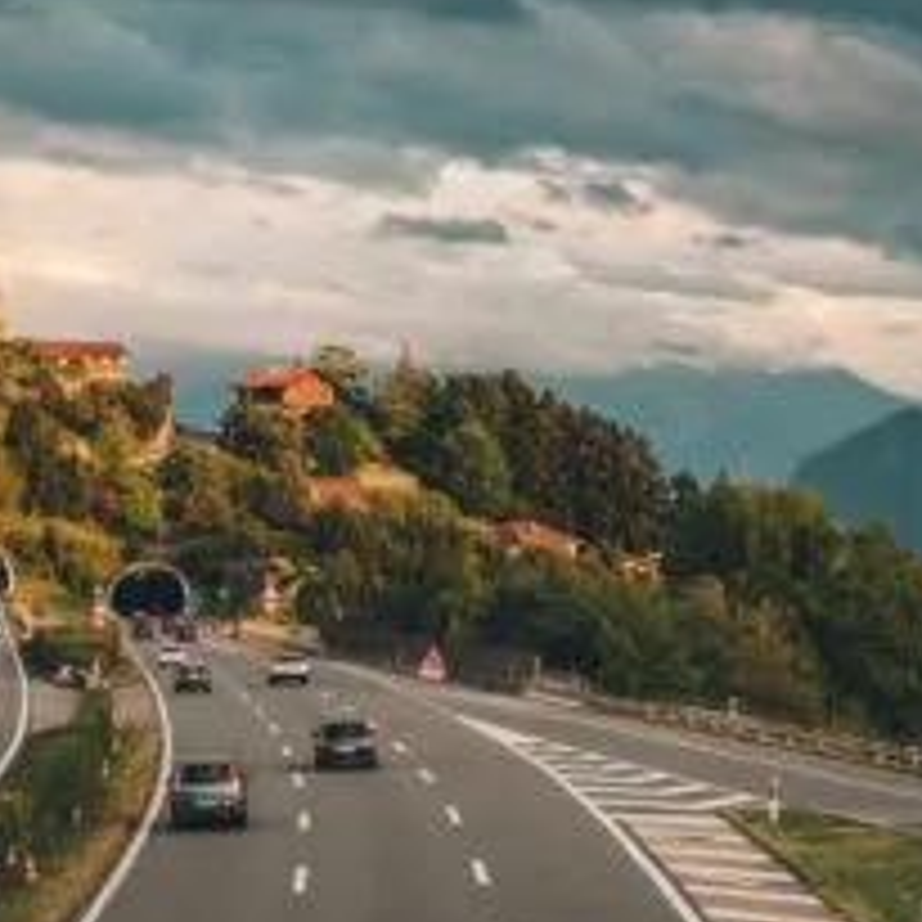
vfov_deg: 11.8
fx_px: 4460
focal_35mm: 148
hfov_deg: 11.8
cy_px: 603
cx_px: 256
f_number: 3.5
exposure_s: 1/640
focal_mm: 85
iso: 320
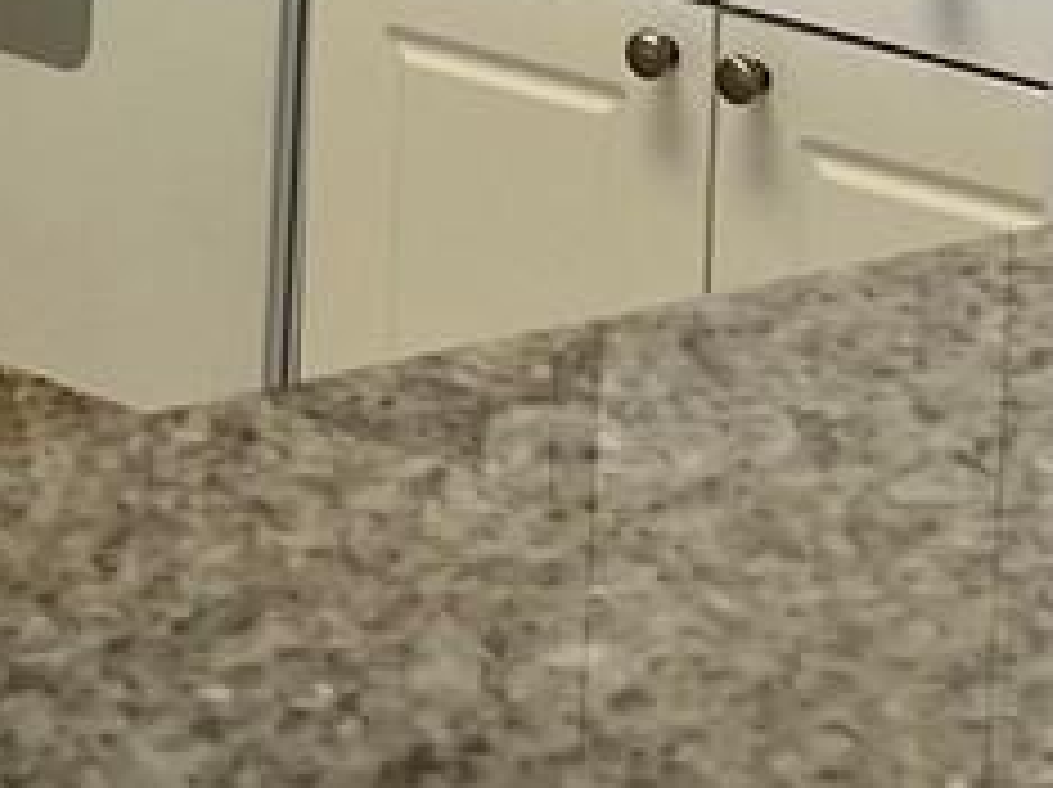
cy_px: -824
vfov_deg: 7.9
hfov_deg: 10.9
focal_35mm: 178
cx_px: -243
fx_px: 5409
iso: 64
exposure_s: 1/150
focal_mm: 5.7
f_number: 1.5
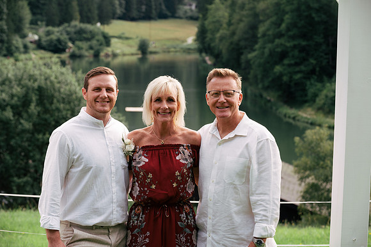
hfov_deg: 17.7
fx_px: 1195
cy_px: 124
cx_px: 186
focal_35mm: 116
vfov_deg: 11.8
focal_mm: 116
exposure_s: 1/250
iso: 500
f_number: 9
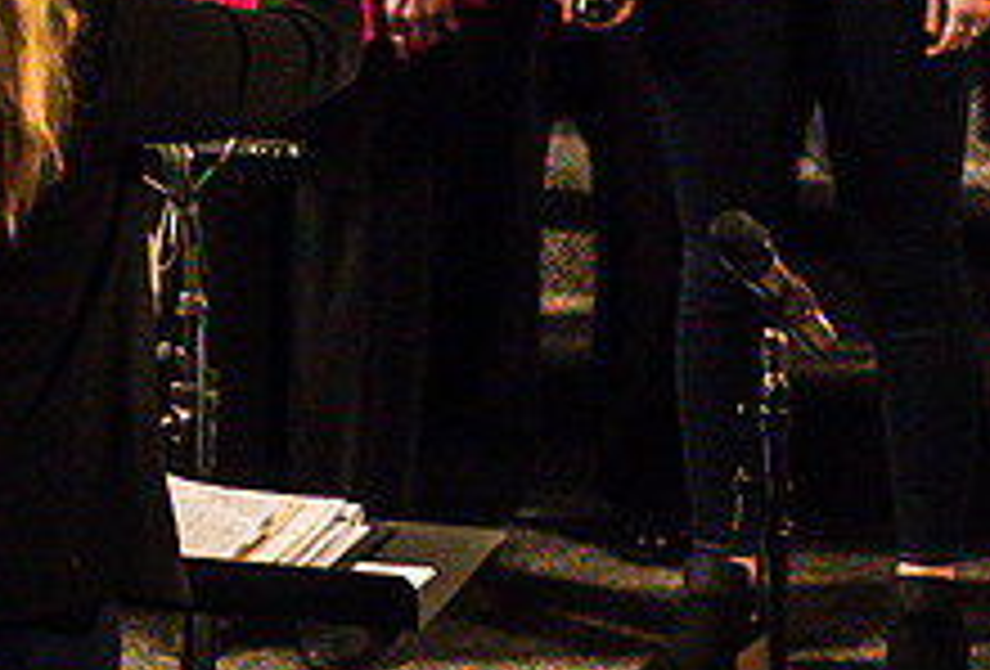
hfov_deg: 2.6
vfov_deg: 1.8
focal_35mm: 787
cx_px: 59
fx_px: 21747
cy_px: 62
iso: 6400
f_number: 2.8
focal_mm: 200
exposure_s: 1/250
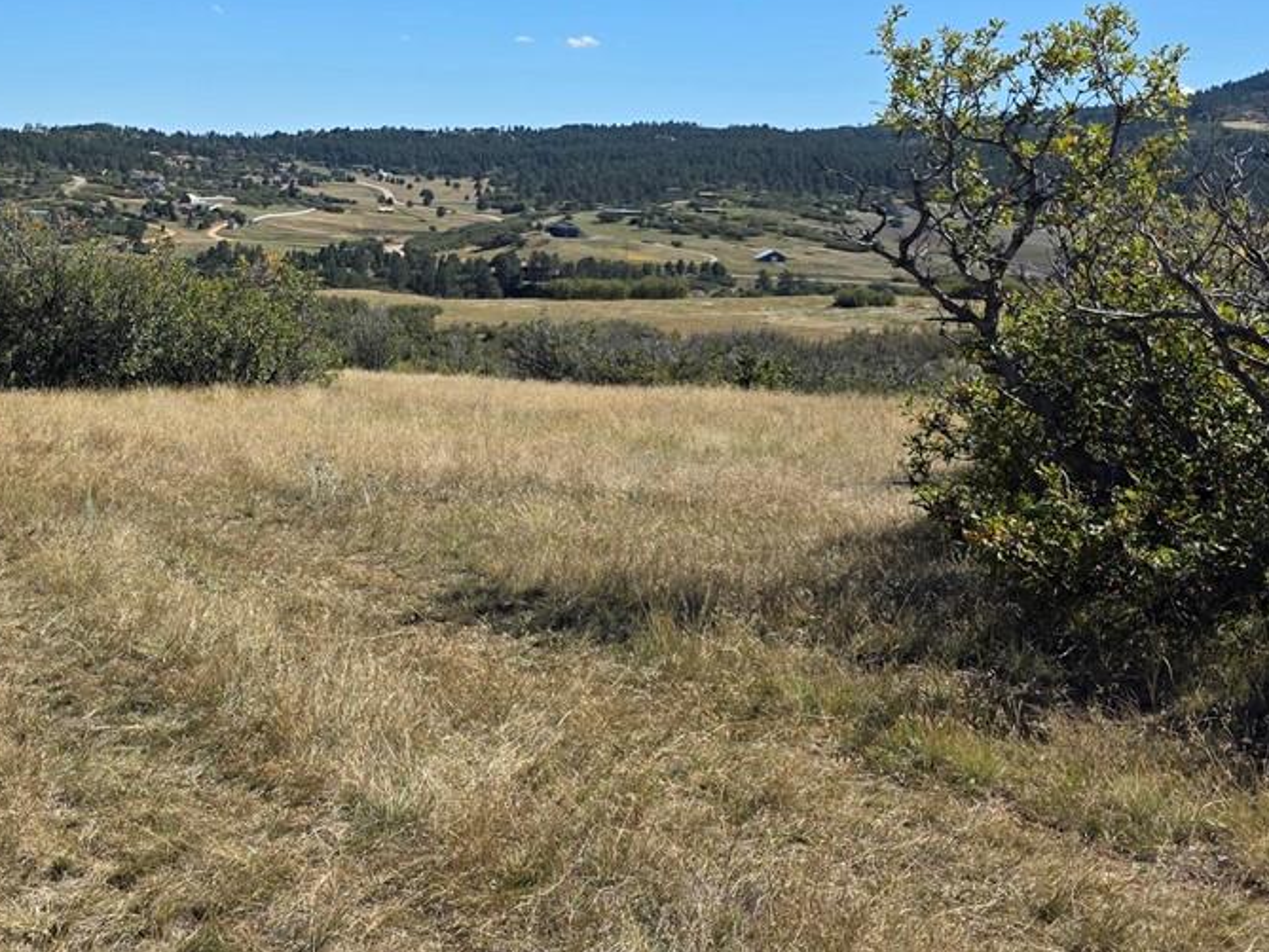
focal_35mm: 55
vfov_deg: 26.3
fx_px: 2017
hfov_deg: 33.5
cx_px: 186
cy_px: 275
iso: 80
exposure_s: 1/6355
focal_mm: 6.3
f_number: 1.7
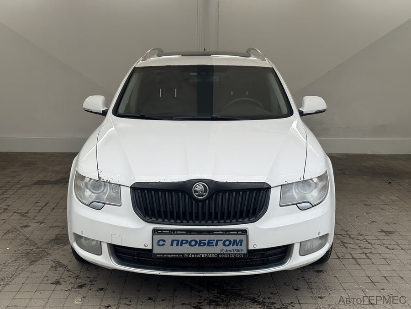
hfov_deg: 39.7
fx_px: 570
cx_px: 206
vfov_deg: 30.3
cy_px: 154
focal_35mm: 48
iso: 64
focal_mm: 6.76
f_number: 1.78
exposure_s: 1/765
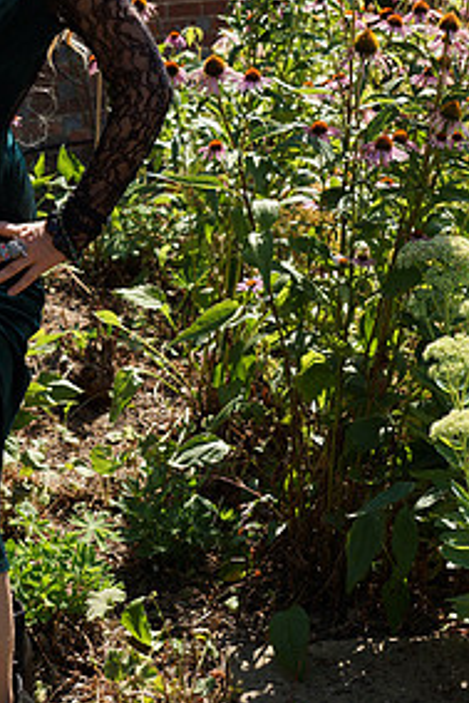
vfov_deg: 25.2
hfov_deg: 17.0
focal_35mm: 80
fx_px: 1561
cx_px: 118
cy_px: 209
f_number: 4.5
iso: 100
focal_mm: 26
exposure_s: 1/500
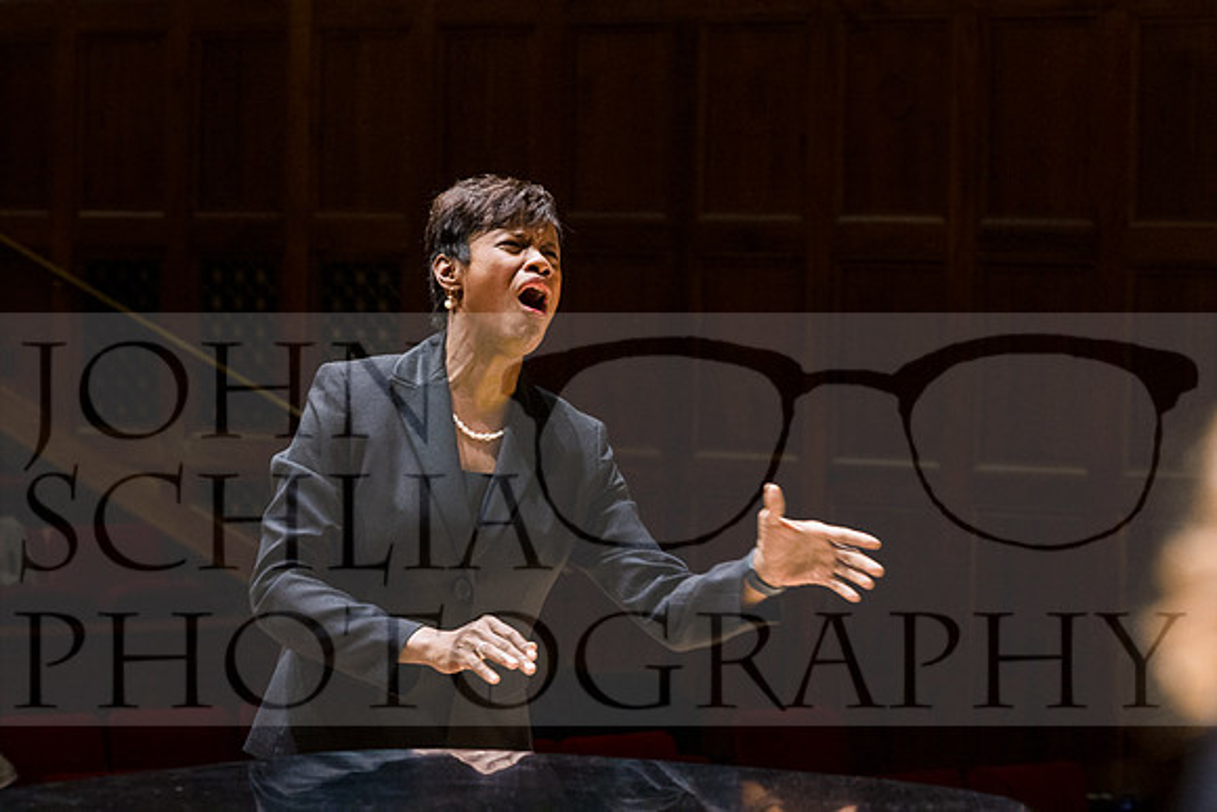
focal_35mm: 135
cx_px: 608
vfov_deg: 10.2
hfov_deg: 15.2
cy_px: 406
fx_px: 4565
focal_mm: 90
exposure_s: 1/100
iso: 1600
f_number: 5
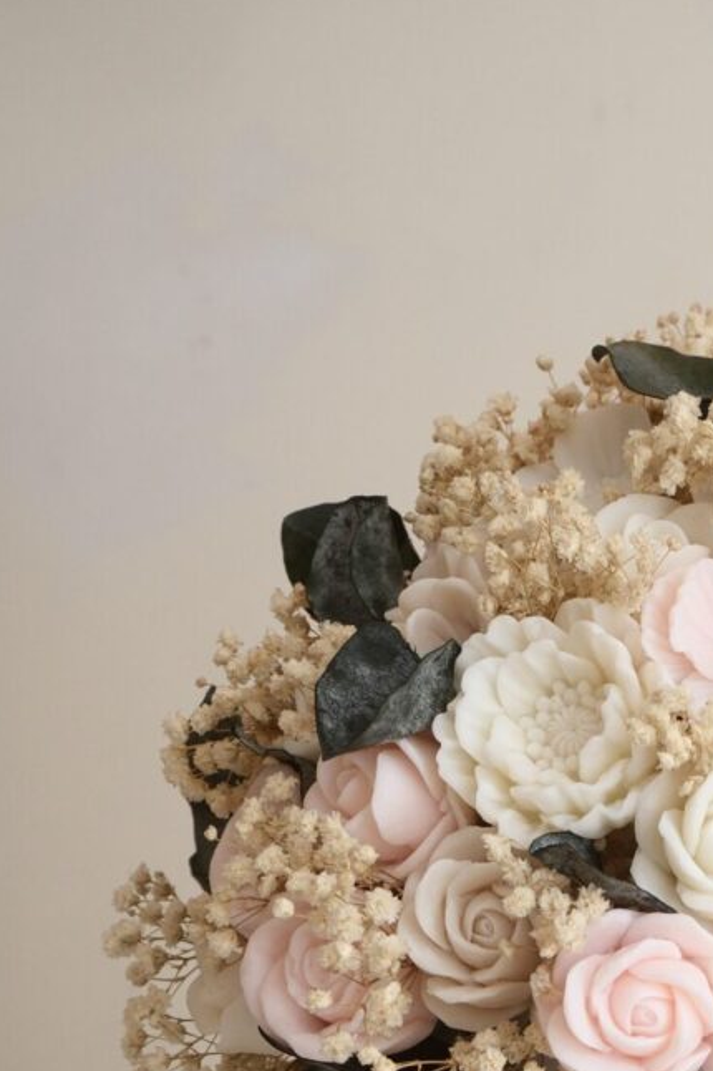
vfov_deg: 23.8
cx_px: 821
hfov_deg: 16.6
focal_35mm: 79
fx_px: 2349
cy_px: 1232
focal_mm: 22.8
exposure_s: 1/210
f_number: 5.6
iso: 1000
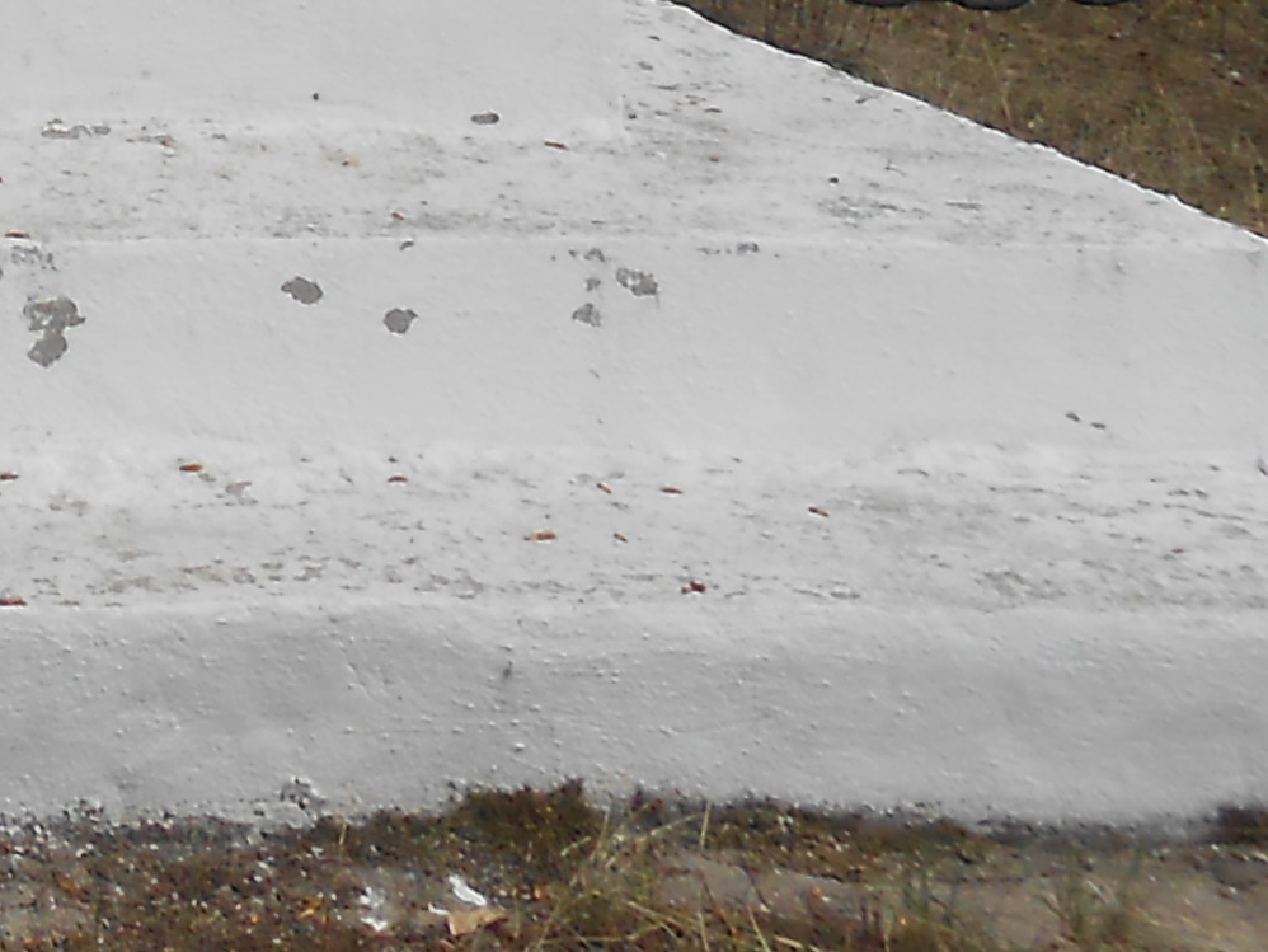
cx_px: -1293
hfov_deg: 13.8
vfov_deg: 10.9
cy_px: -1143
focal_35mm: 120
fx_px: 4397
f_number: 3.5
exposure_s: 1/640
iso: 80
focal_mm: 4.6
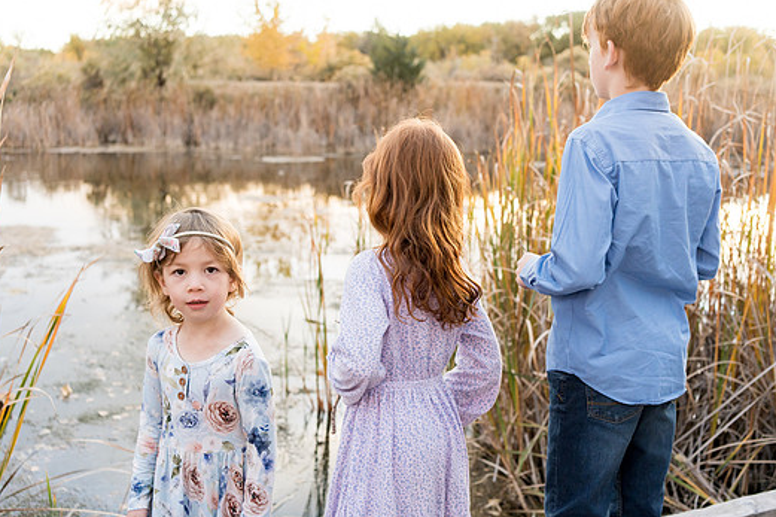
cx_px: 363
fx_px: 840
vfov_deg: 34.2
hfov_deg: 49.5
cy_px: 258
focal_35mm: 39
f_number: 3.5
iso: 1250
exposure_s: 1/250
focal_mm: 35
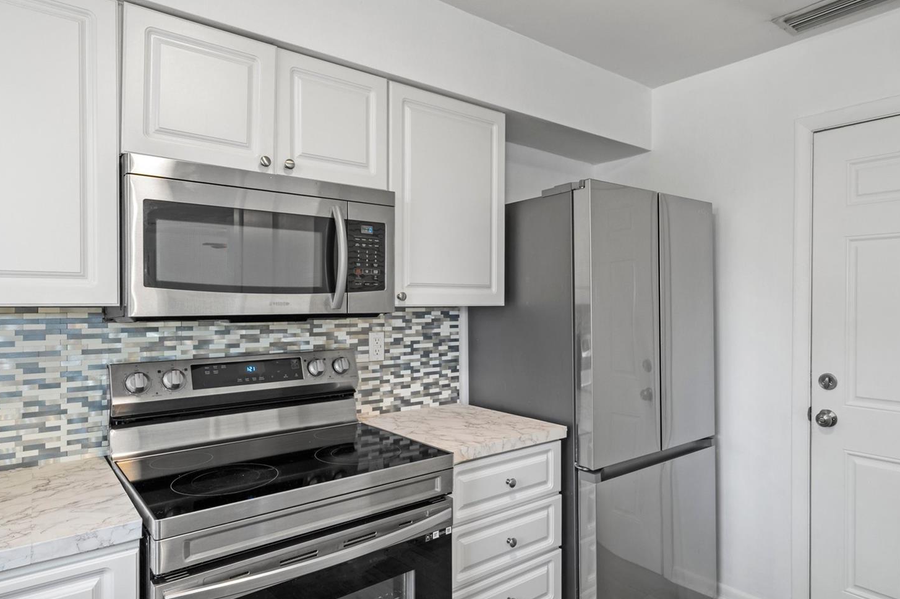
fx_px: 550
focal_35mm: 22
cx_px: 481
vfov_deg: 57.2
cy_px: 305
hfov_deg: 78.5
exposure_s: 2.5
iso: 320
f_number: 9
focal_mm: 20
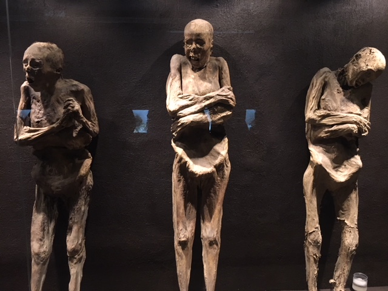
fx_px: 325
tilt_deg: -8.6
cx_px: 194
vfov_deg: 48.2
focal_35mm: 29
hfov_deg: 61.7
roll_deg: +0.0
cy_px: 146
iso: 400
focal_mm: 4.15
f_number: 2.2
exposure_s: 1/15
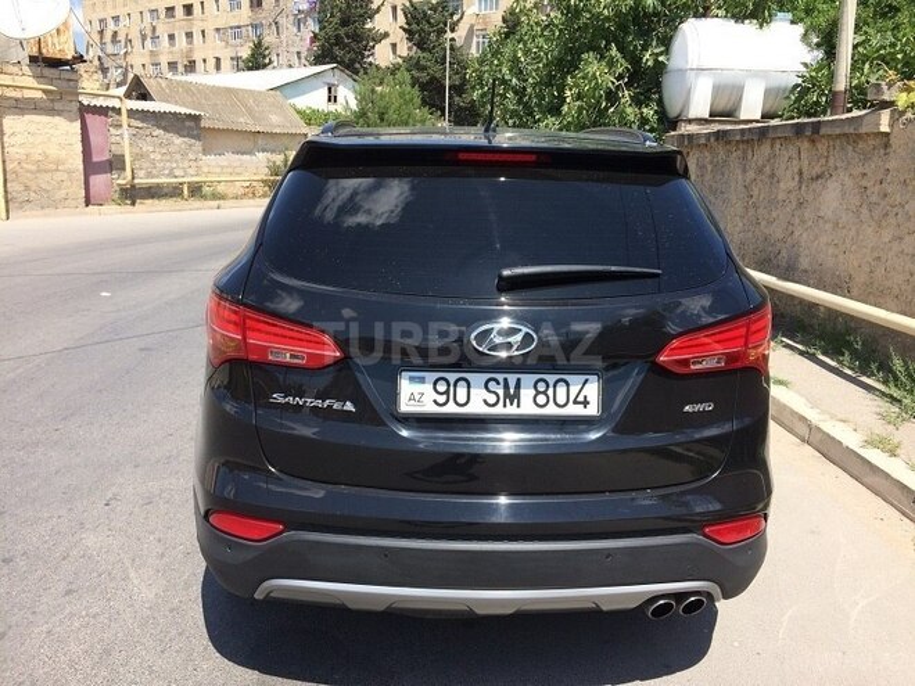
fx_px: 767
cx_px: 458
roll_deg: -1.2
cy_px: 343
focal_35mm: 29
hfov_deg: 61.7
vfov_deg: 48.2
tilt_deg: -13.1
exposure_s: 1/1244
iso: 32
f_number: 2.2
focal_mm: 4.15
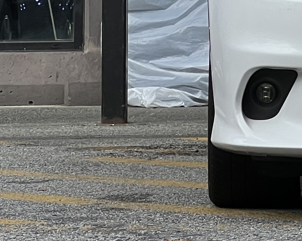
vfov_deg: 5.1
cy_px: -178
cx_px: 538
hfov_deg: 6.3
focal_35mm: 300
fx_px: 2680
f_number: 2.8
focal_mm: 9
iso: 32
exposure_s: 1/619
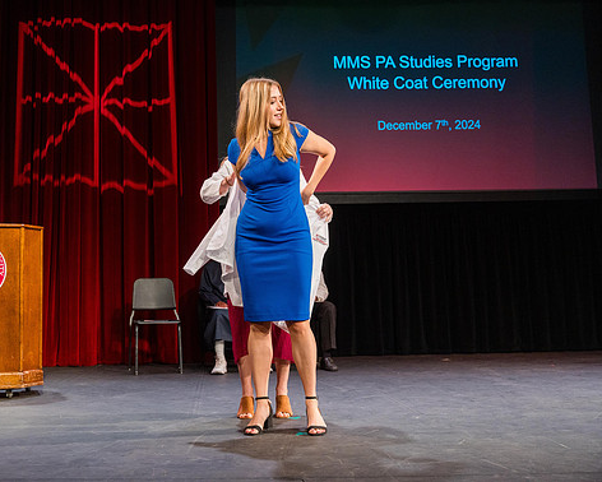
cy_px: 237
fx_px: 766
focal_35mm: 43
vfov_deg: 34.9
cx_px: 249
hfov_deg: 42.7
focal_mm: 37.3
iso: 1250
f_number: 3.5
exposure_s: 1/320
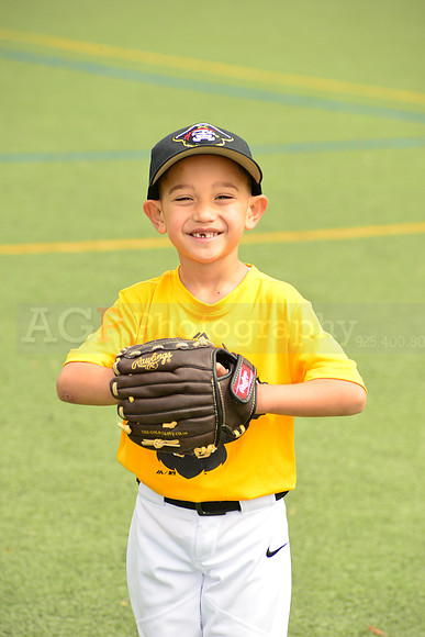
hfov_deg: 6.9
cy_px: 318
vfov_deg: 10.3
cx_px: 212
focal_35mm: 200
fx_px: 3539
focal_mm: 200
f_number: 9
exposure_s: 1/250
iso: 200
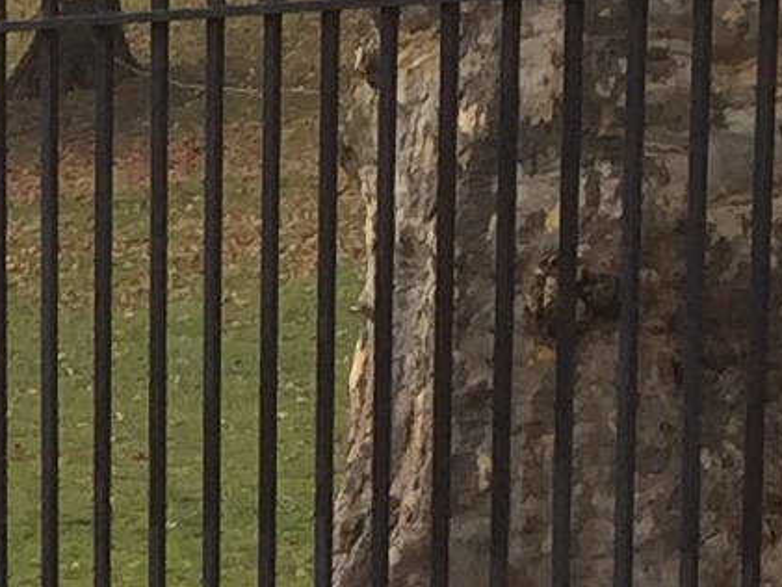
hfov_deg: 8.3
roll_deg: +0.3
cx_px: -858
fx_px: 5084
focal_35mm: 225
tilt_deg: -10.0
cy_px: 1393
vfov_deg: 6.3
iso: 32
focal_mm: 4.15
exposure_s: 1/324
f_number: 2.2
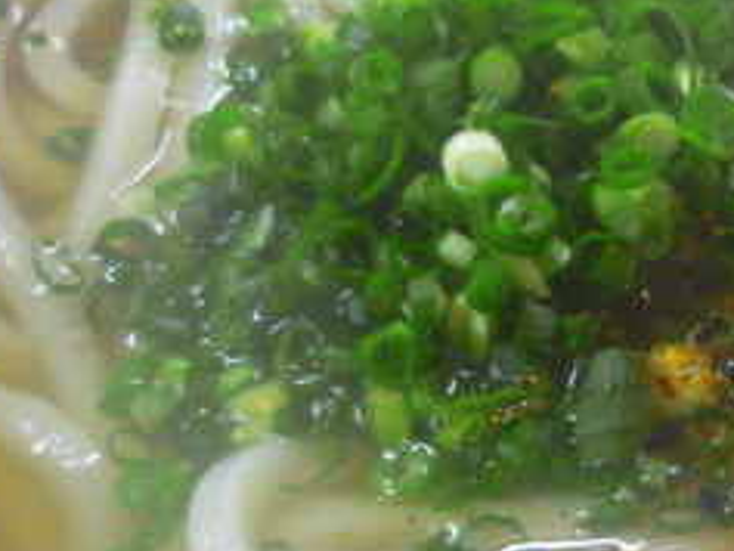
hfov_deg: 21.5
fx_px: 1888
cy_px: 310
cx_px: 650
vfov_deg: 16.6
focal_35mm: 89
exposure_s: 1/15
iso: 400
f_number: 2.8
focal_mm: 5.5
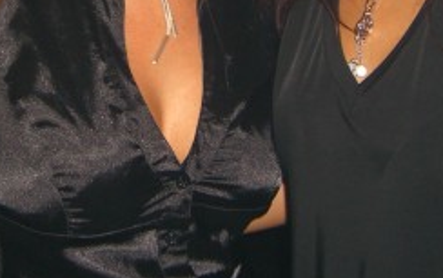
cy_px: -62
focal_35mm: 99
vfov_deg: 12.9
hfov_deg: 20.9
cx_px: 158
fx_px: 1196
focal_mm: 7.9
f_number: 2.8
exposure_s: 1/60
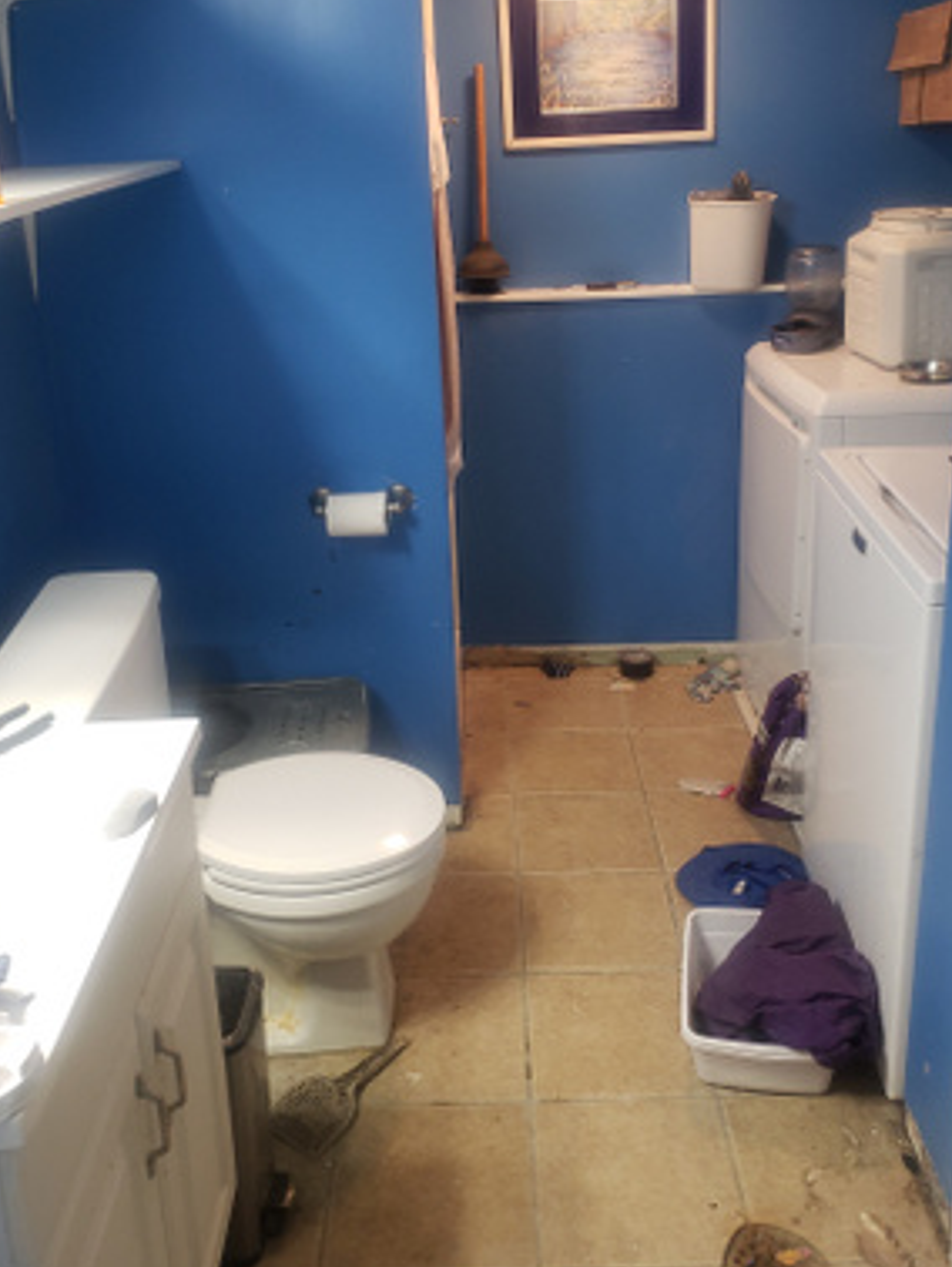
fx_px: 1209
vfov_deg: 54.9
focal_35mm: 33
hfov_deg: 43.0
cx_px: 469
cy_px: 509
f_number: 2.4
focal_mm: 4.3
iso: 160
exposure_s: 1/60
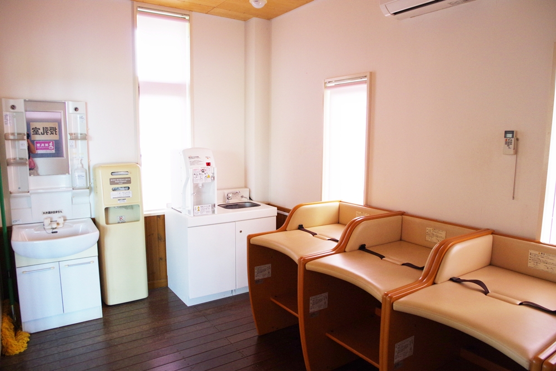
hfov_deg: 73.7
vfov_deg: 53.1
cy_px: 186
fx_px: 371
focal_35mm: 24
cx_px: 278
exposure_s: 1/60
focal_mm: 16
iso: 800
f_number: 5
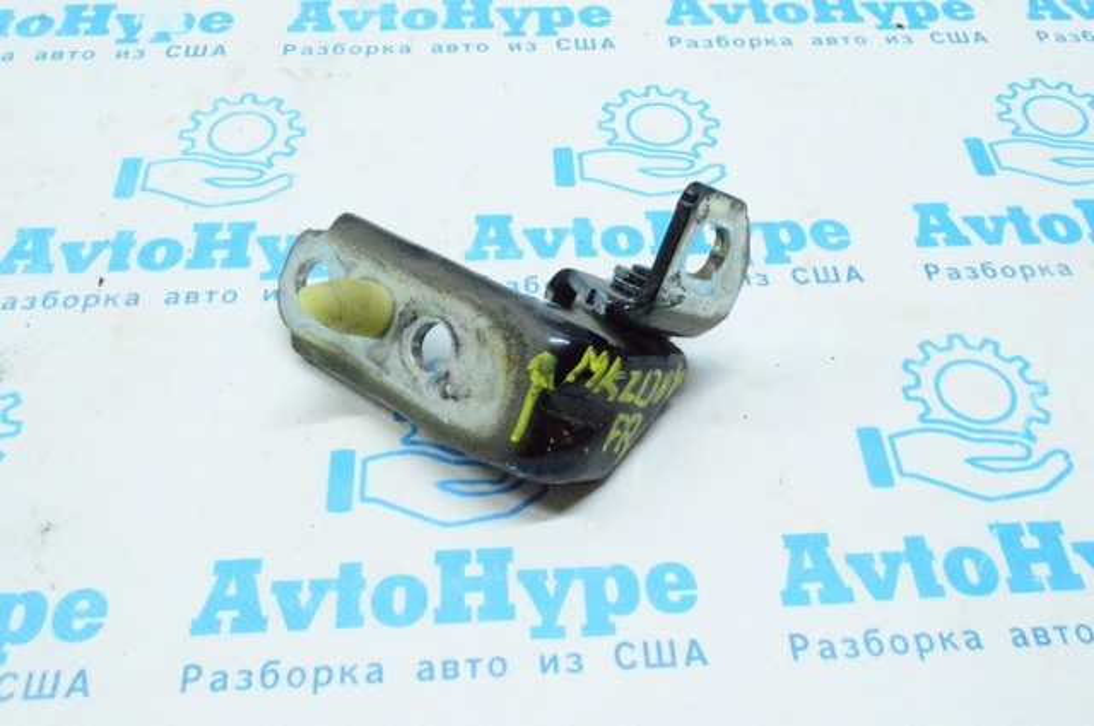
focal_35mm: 36
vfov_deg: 36.8
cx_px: 547
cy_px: 363
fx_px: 1093
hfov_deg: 53.2
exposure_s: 1/50
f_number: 25
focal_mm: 24
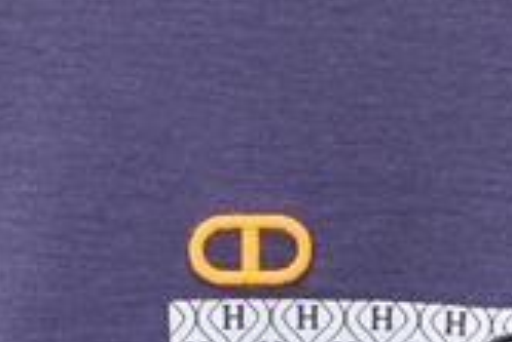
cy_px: -3
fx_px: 8203
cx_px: 419
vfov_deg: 2.4
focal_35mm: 576
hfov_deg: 3.6
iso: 1250
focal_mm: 59
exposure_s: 1/125
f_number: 3.5
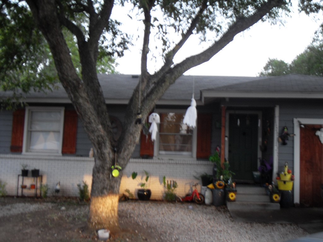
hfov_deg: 52.6
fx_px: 327
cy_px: 121
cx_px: 162
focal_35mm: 35
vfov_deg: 40.7
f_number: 3.2
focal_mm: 7.5
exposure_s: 1/3
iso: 200
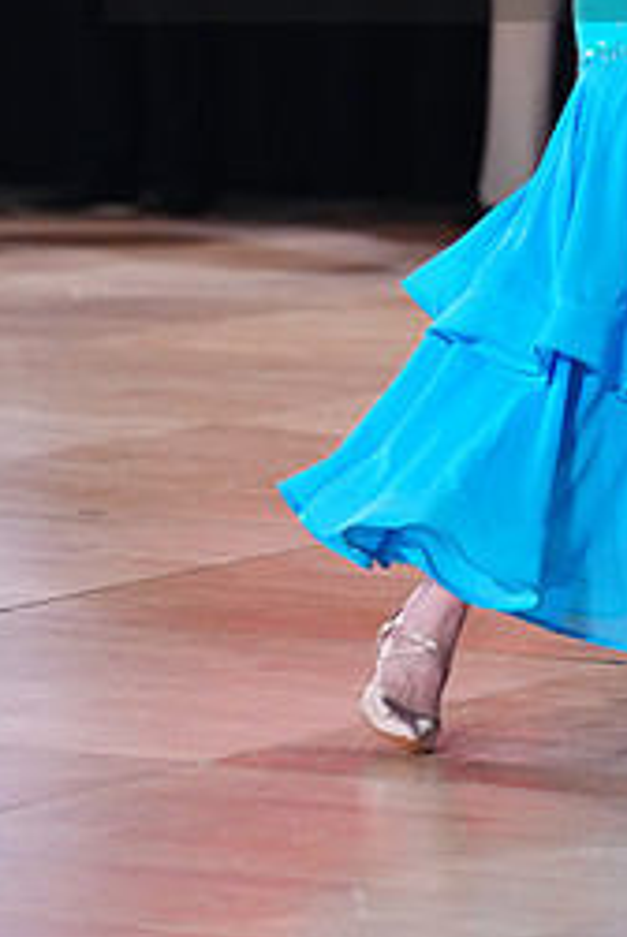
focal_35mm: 286
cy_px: -101
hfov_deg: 4.8
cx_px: 621
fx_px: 7451
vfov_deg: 7.2
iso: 1600
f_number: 2.8
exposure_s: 1/400
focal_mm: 124
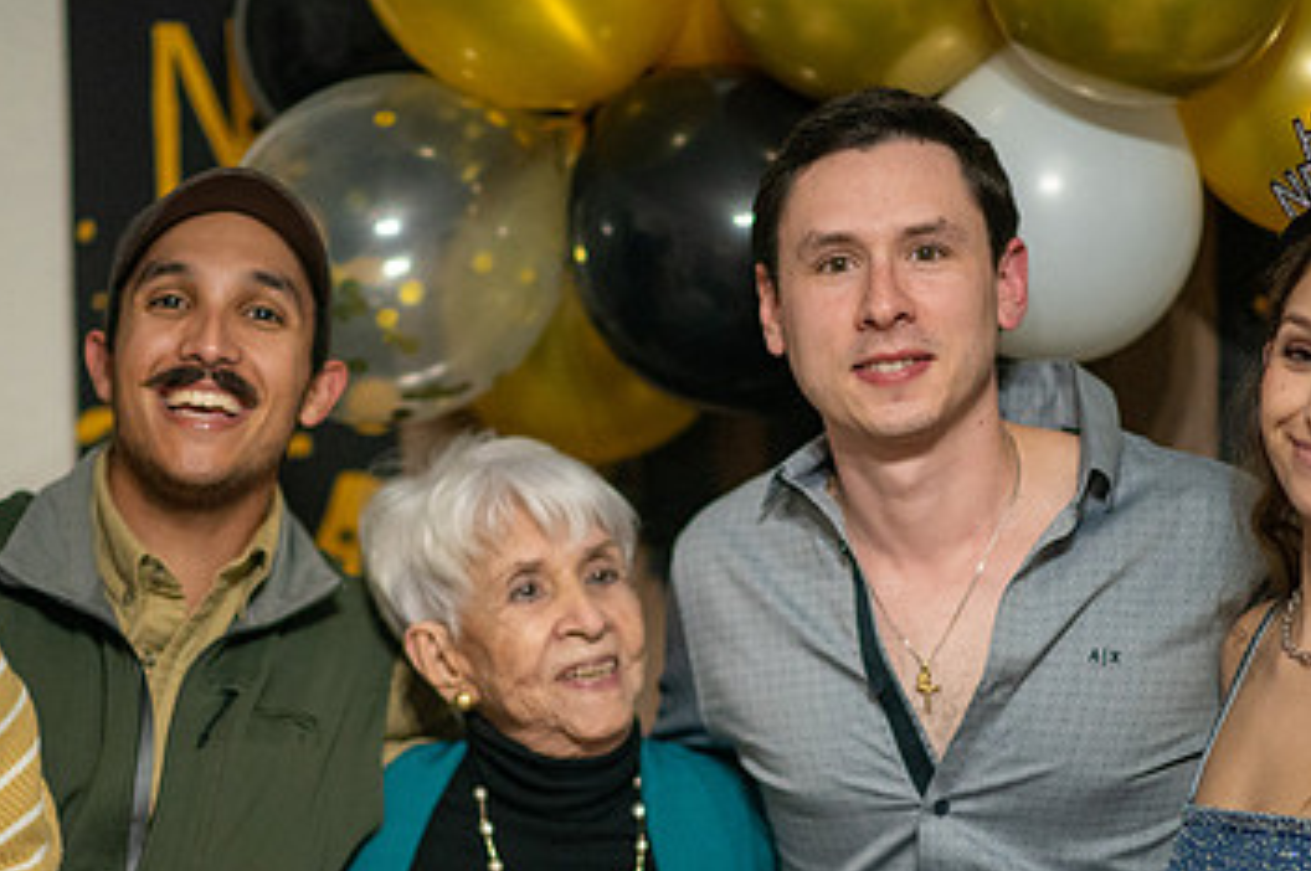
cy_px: 558
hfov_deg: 14.7
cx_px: 618
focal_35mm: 140
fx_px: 5093
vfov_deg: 9.8
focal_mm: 85
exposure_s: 1/640
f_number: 1.4
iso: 5600
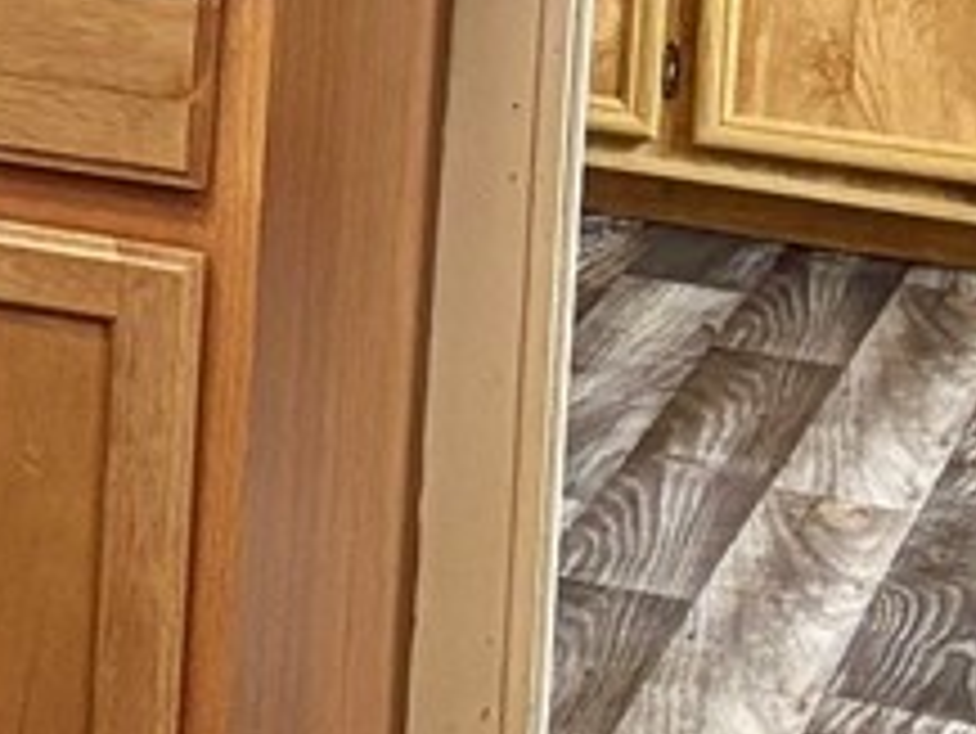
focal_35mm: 192
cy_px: -702
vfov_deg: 7.5
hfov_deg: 8.5
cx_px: -2006
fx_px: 5416
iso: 200
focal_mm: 5.96
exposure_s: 1/60
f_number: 1.6
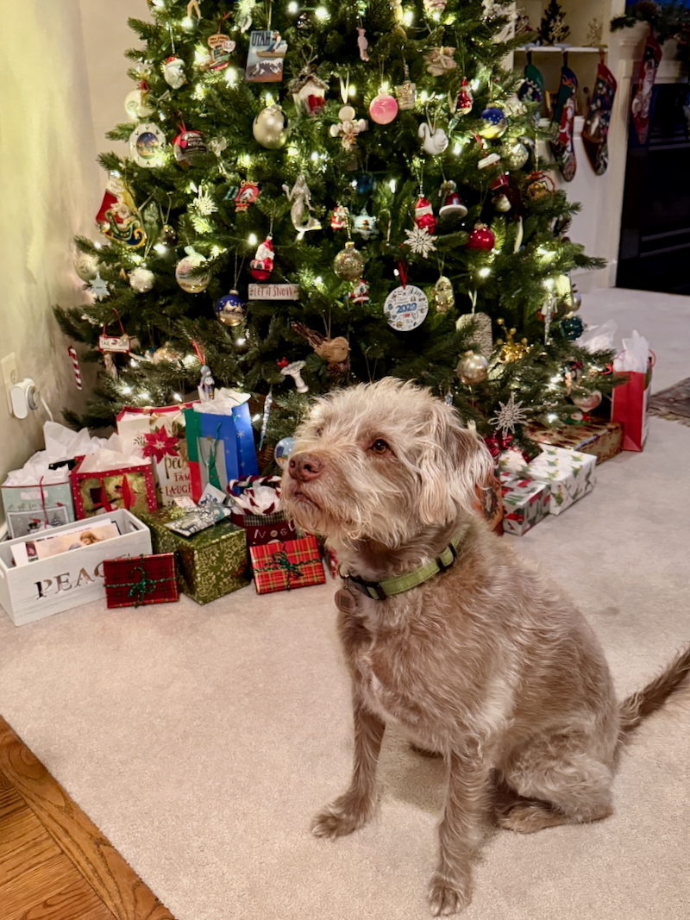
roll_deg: -1.6
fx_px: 638
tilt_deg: -20.0
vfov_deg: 71.6
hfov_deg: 56.8
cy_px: 460
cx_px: 345
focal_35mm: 24
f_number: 1.78
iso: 640
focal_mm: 6.76
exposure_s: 1/40
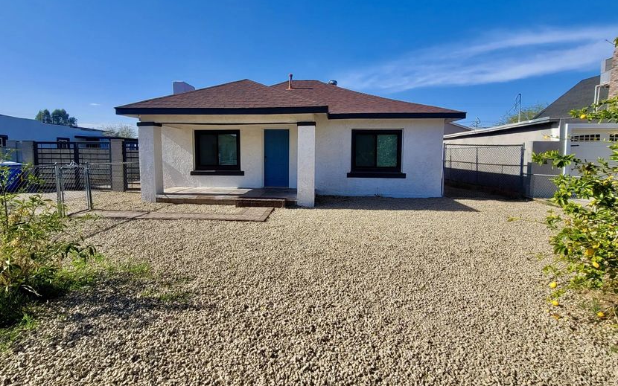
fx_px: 286
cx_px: 296
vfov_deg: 67.9
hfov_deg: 94.3
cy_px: 174
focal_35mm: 17
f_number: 2.2
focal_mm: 2.2
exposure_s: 1/1973
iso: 64
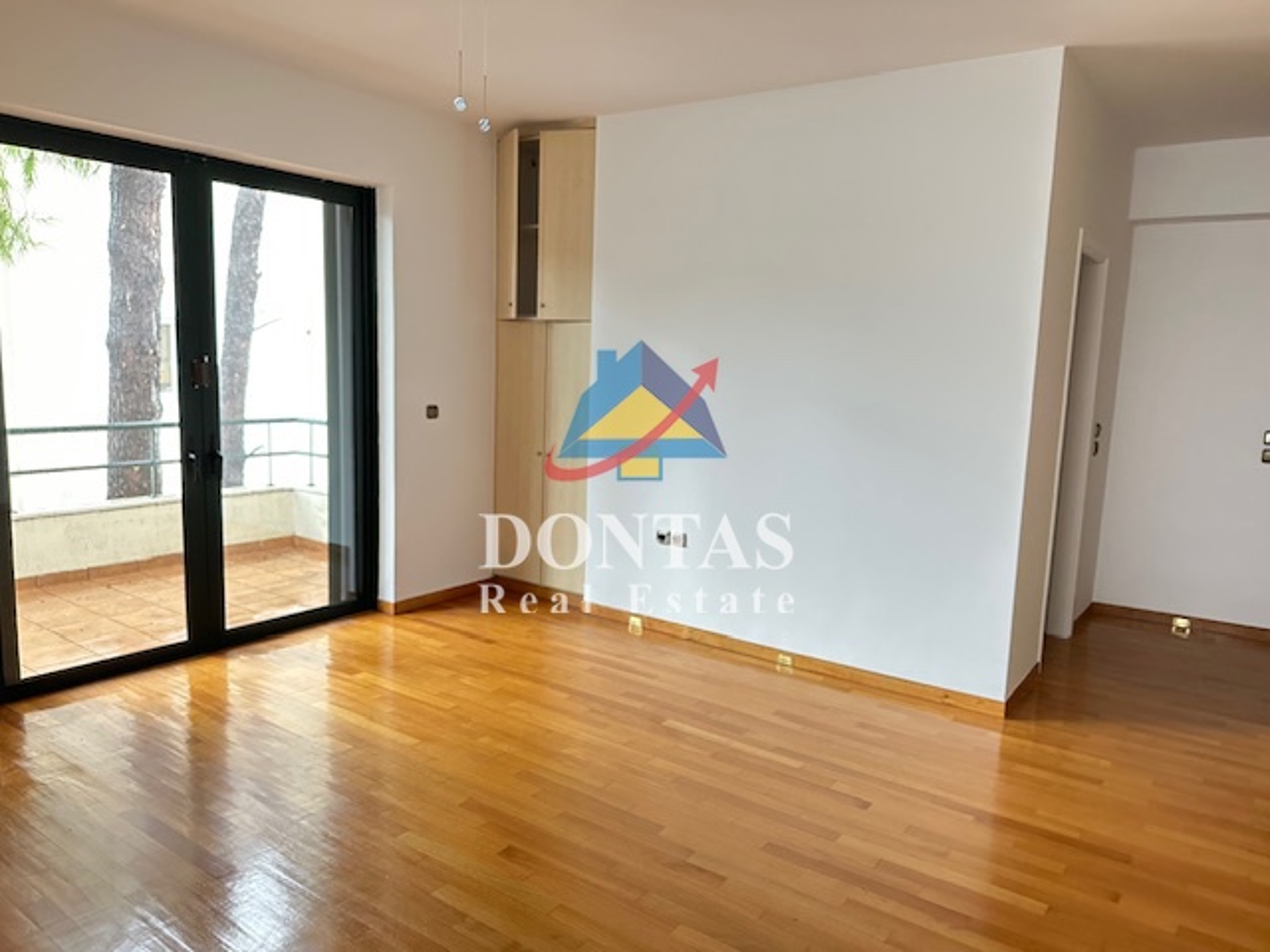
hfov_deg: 71.6
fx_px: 881
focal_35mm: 24
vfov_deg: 56.8
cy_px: 476
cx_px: 635
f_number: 1.78
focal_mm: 6.86
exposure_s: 1/30
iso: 1250
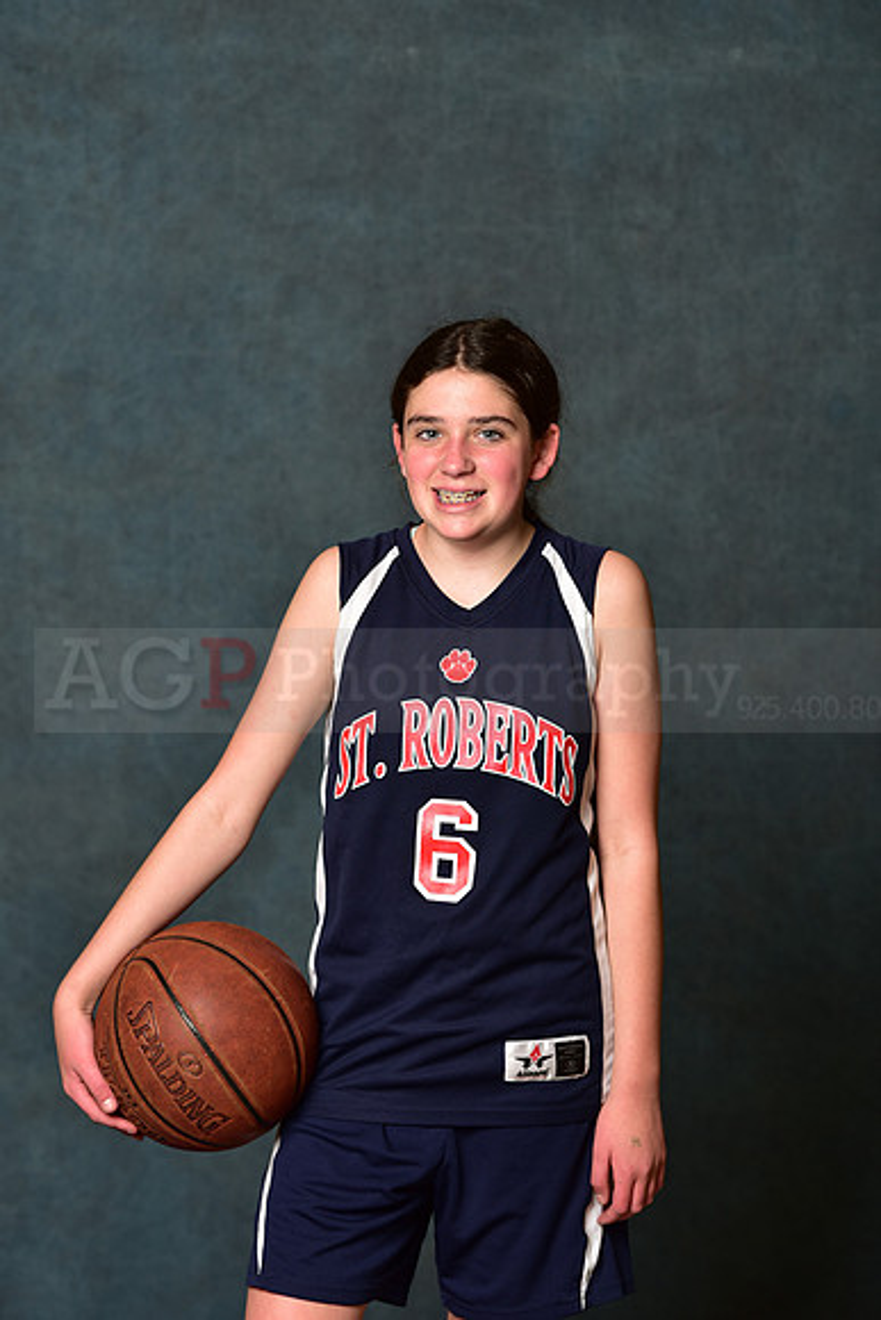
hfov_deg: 12.5
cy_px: 660
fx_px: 4035
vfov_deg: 18.6
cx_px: 440
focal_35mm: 110
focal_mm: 110
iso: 200
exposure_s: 1/200
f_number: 4.5
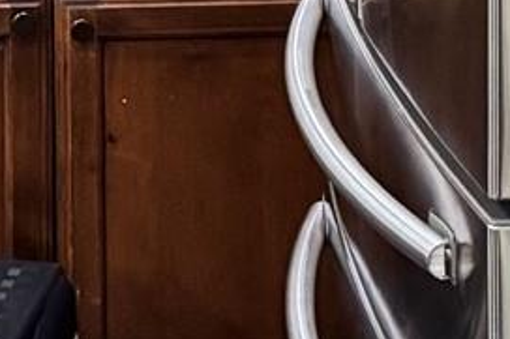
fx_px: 2662
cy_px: -639
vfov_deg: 6.7
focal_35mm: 188
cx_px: 17
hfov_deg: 10.9
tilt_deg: -3.4
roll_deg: +0.2
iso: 640
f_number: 1.78
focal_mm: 6.76
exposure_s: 1/60
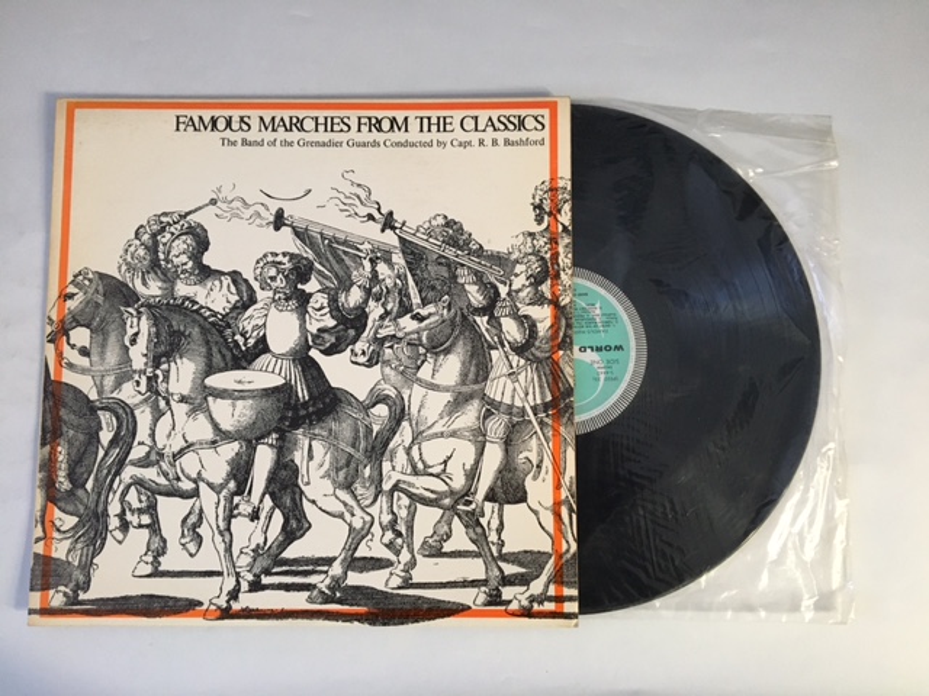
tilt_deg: -83.3
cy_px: 348
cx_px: 464
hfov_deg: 61.7
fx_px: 778
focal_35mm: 29
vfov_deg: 48.2
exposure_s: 1/20
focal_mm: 4.15
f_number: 2.2
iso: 200
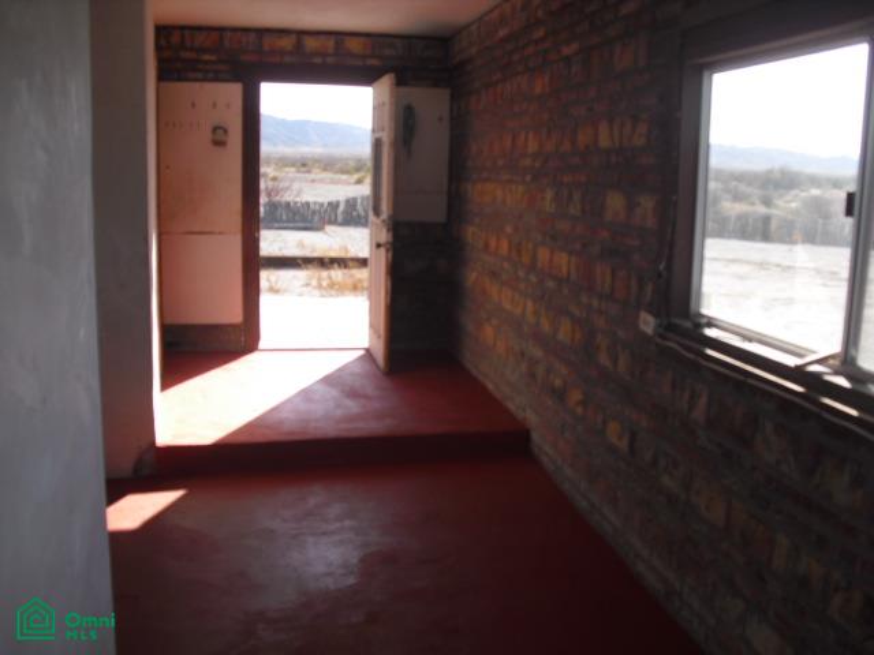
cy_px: 328
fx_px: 909
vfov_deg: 39.7
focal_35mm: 36
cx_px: 437
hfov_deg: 51.4
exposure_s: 1/60
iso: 100
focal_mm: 6.3
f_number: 7.8
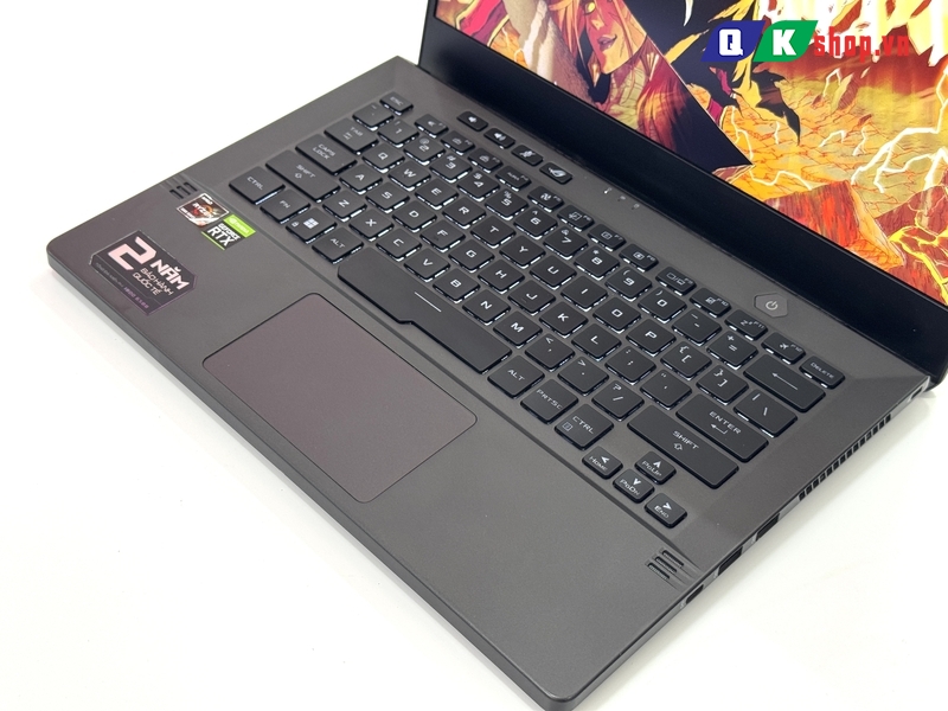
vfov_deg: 30.3
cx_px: 474
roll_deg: -0.2
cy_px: 356
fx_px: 1315
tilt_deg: -44.9
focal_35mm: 48
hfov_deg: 39.7
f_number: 1.78
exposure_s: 1/92
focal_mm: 6.76
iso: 100
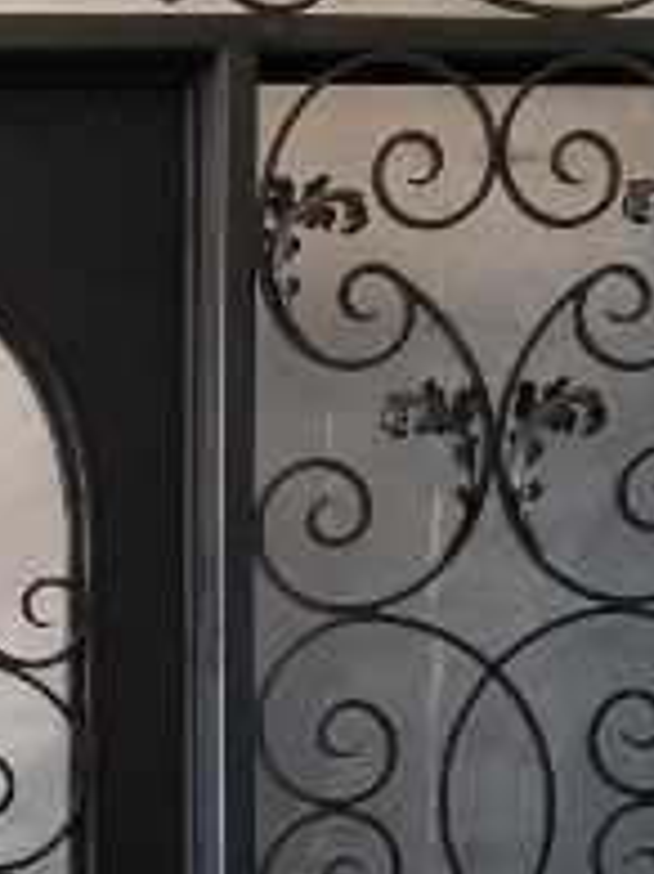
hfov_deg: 17.1
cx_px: -233
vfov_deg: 23.6
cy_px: 825
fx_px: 2017
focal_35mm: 80
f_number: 1.7
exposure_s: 1/12
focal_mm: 4.2
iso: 200
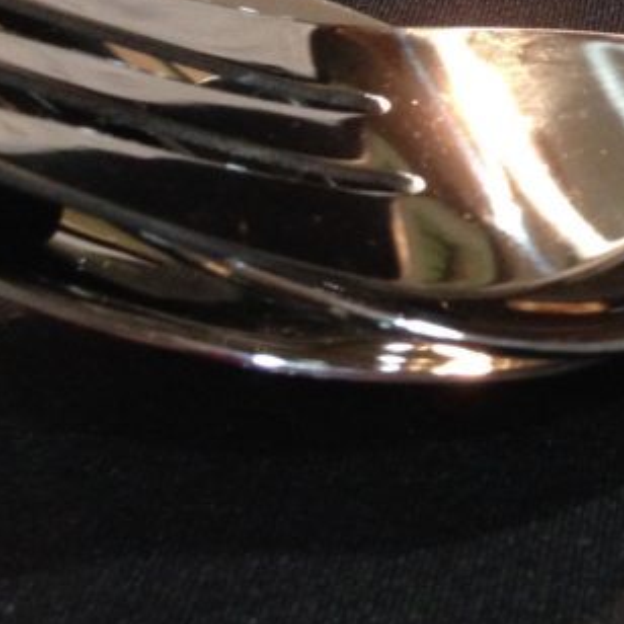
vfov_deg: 17.2
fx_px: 1978
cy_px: -111
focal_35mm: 97
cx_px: 827
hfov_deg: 16.8
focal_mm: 4.12
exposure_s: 1/20
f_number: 2.4
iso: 320
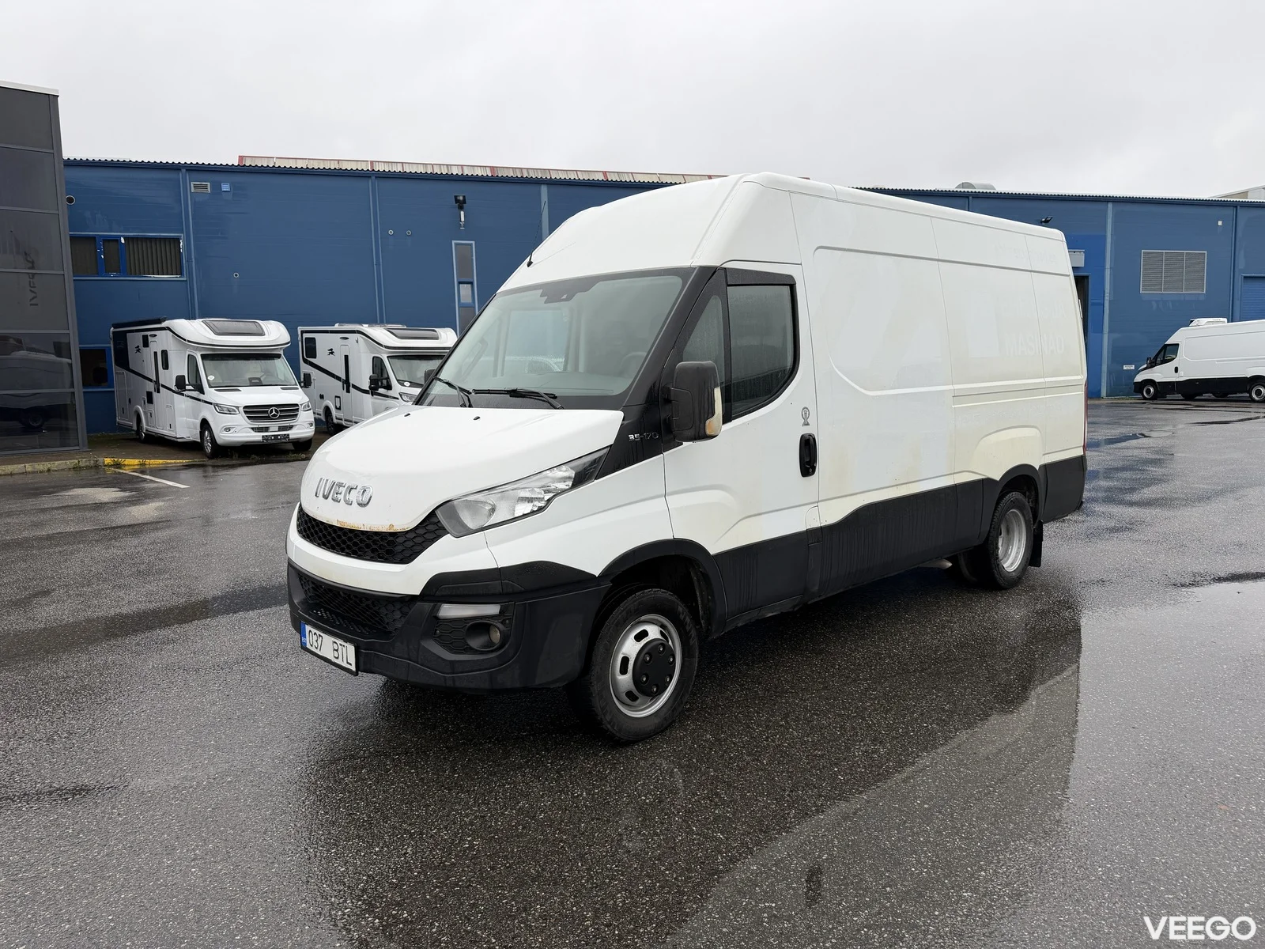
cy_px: 474
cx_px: 632
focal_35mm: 24
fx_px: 877
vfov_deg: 56.8
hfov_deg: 71.6
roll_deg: +2.3
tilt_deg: -5.3
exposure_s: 1/992
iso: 80
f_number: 1.78
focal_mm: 6.76
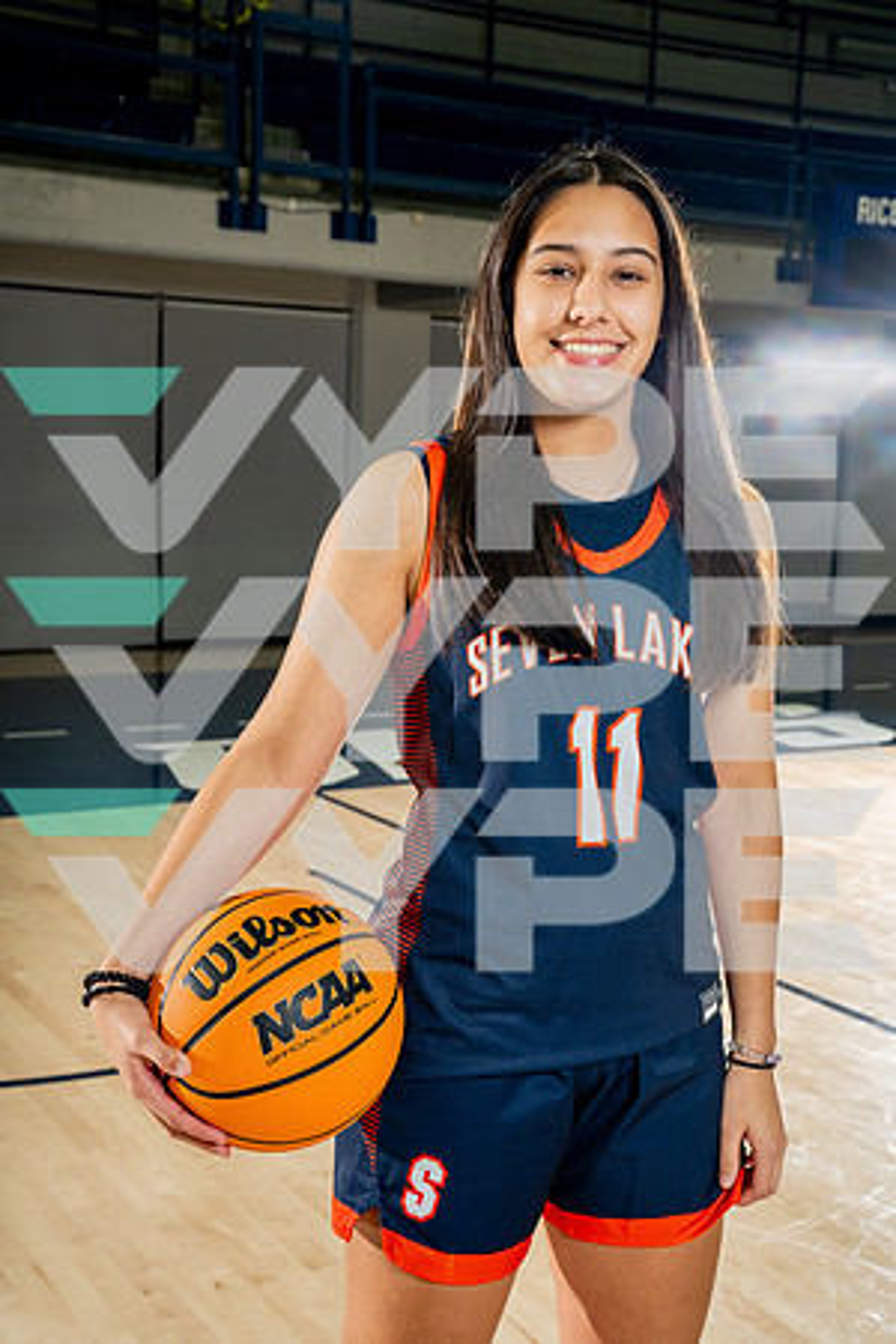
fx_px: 1755
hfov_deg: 28.6
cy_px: 672
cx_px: 448
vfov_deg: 41.9
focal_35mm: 47
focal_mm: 47
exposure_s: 1/250
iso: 640
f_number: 8
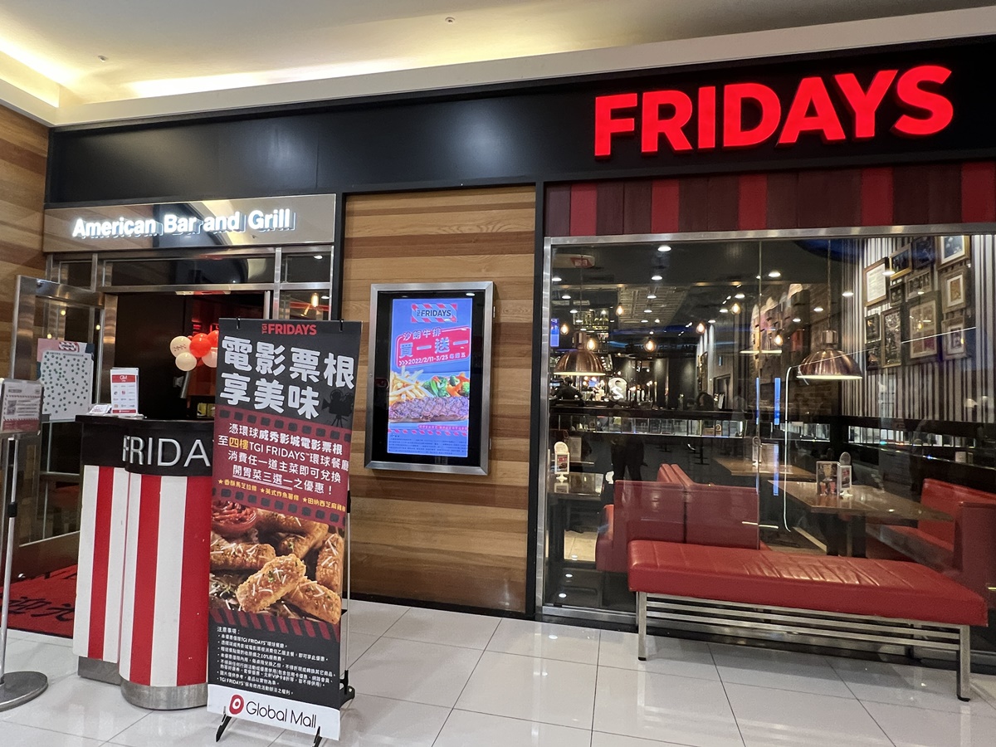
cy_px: 374
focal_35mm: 13
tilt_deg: +1.9
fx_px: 374
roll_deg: -2.7
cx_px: 498
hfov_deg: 106.2
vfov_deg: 89.9
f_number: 1.8
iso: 320
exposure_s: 1/60
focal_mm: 1.57
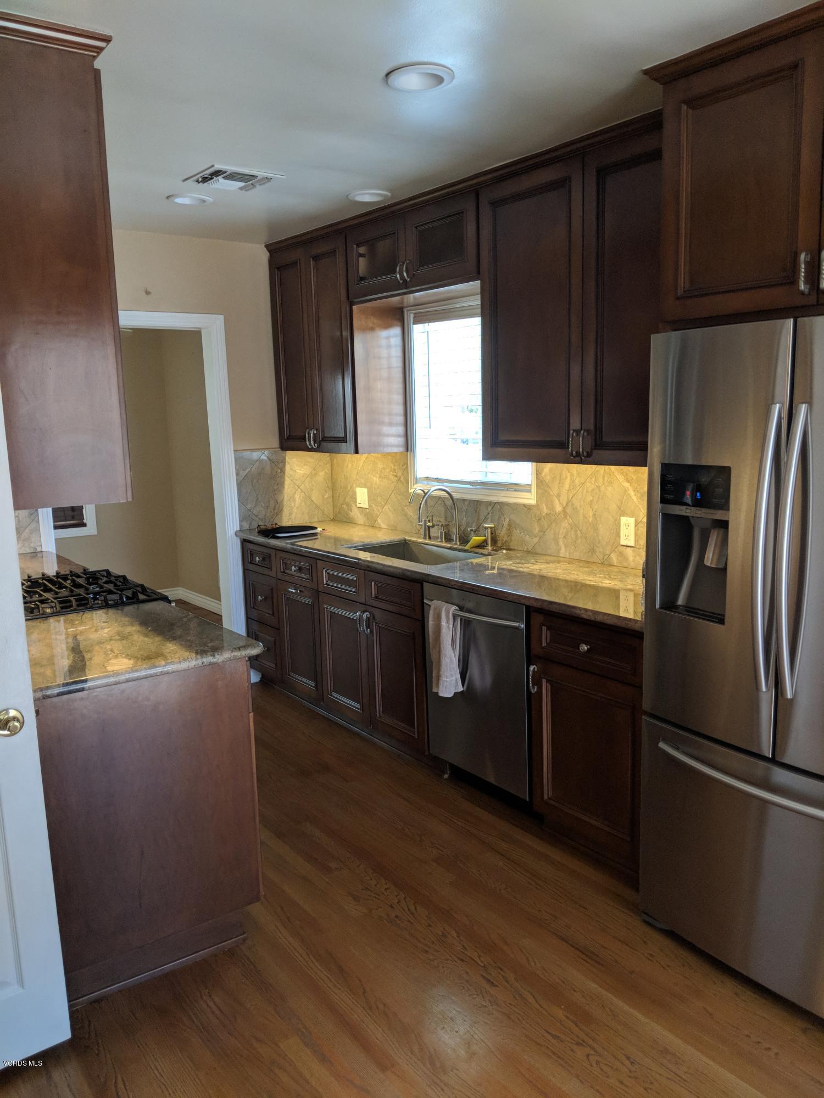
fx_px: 857
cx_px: 412
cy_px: 549
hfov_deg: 51.4
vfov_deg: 65.3
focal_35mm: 27
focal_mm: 4.44
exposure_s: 1/120
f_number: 1.8
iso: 184
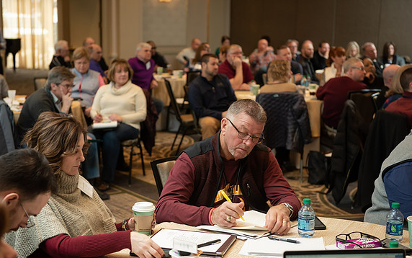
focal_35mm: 62
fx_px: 696
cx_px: 205
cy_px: 134
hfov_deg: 33.0
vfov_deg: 21.0
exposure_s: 1/80
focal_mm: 60
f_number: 4
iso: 800
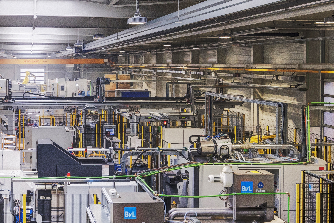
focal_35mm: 58
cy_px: 72
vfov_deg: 23.3
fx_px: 538
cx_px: 30
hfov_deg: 32.6
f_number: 6.3
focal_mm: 16
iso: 1000
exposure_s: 1/30
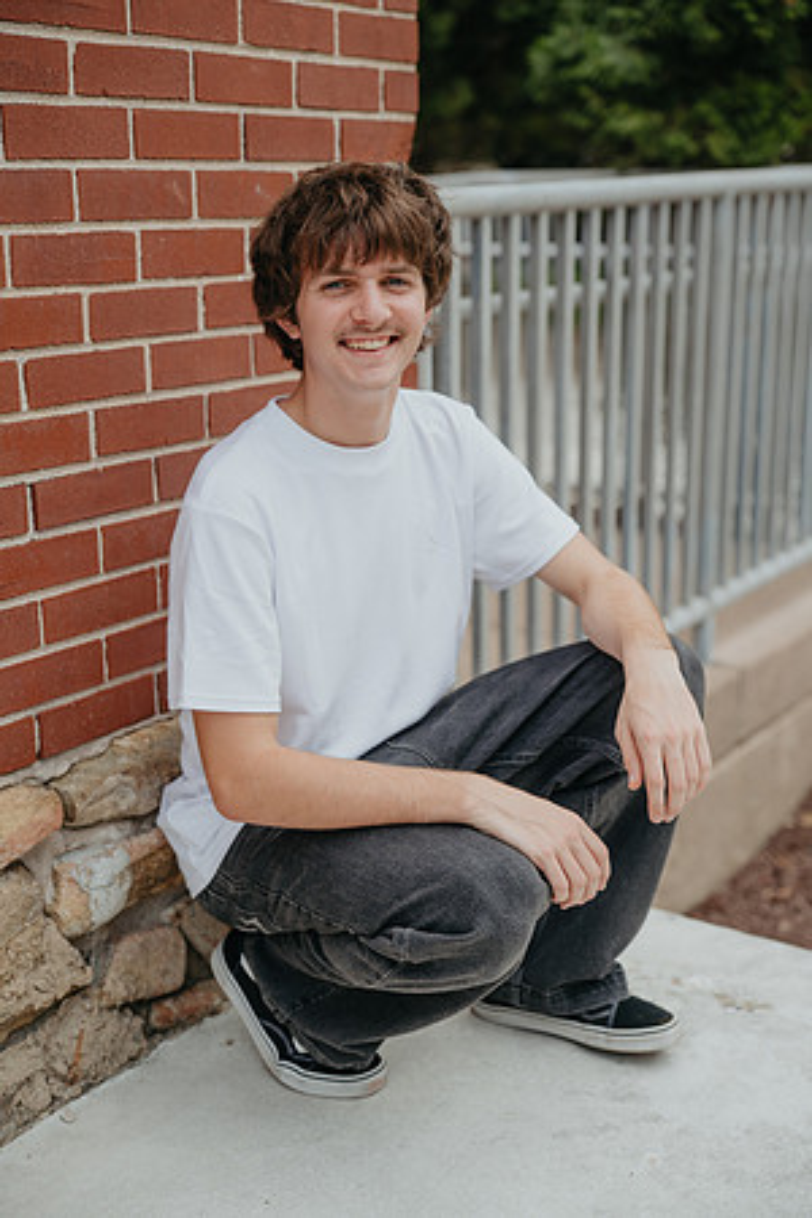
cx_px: 406
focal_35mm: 49
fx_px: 1658
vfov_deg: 40.3
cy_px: 609
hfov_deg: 27.5
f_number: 2
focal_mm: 49
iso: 100
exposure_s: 1/320
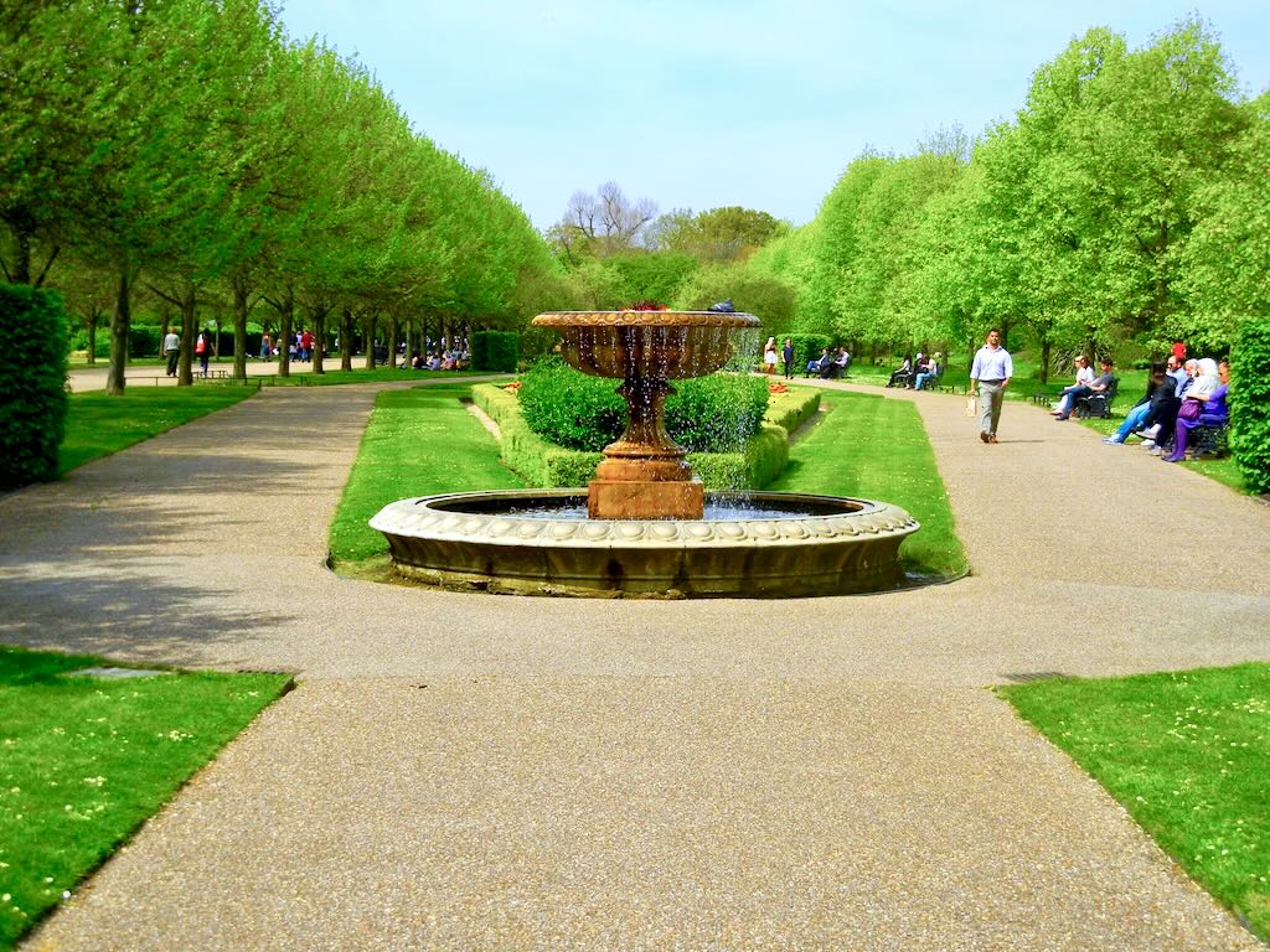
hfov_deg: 32.7
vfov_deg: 24.8
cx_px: 635
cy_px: 476
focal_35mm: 59
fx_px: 2165
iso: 160
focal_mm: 10.6
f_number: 8
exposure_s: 1/325
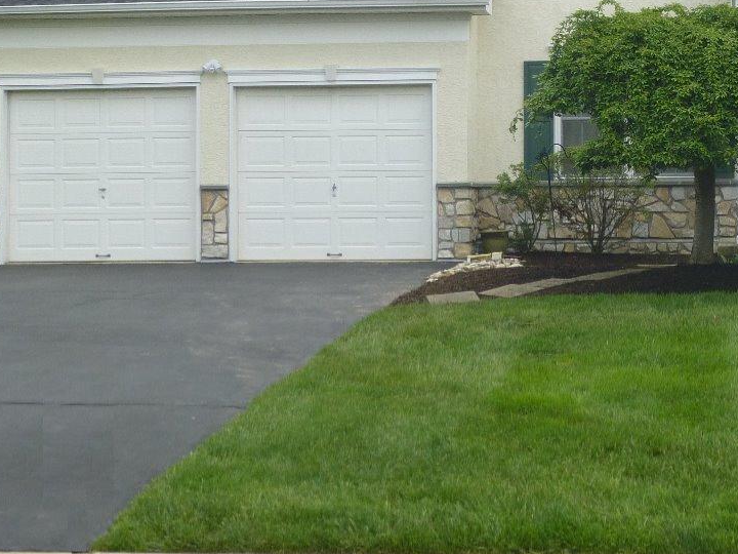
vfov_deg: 17.8
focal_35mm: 82
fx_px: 1748
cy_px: 82
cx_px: 675
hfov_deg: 23.2
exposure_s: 1/125
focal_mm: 7.4
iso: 100
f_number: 3.8
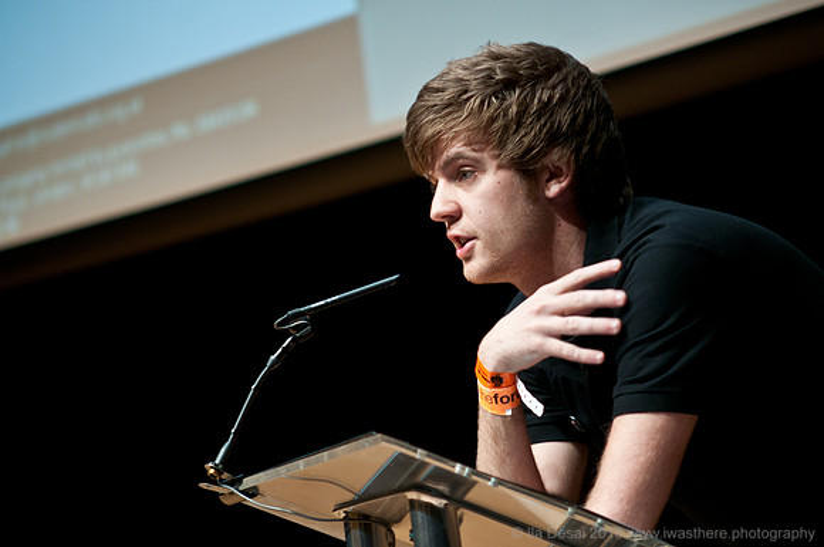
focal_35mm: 225
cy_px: 274
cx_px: 412
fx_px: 5143
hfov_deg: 9.2
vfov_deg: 6.1
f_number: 2.8
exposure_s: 1/80
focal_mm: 150
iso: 800
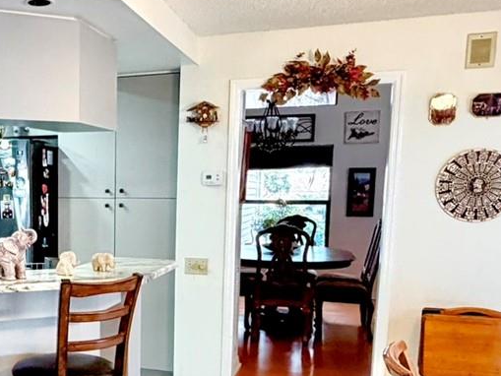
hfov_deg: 40.9
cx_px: 90
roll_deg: +0.7
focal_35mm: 44
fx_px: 637
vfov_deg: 32.3
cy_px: 277
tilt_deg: -7.0
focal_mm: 2.22
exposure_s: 1/60
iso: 320
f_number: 2.2
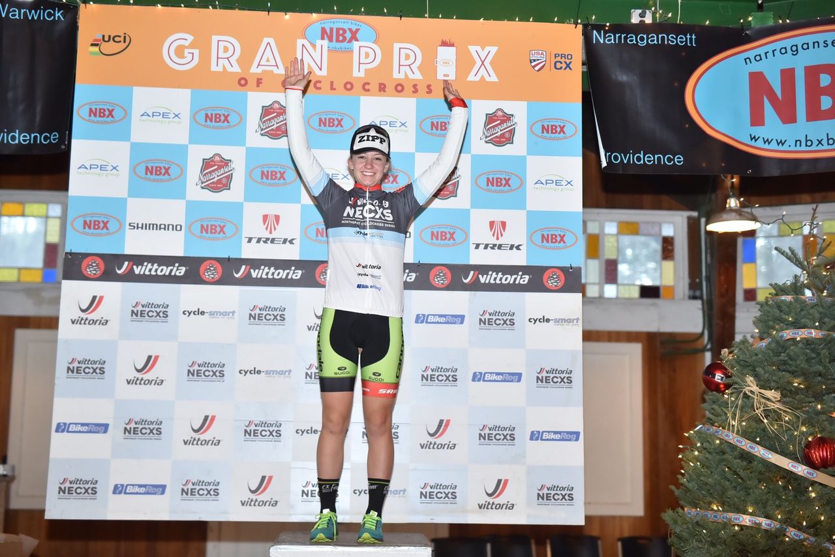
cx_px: 418
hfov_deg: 39.6
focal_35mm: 50
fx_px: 1159
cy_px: 278
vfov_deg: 27.0
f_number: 2.2
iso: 2000
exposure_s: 1/200
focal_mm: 50
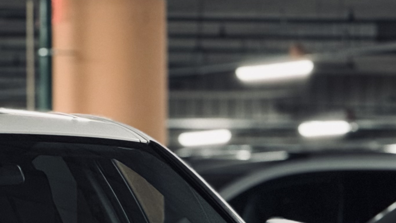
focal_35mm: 387
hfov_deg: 5.6
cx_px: 9
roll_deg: +0.1
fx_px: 4063
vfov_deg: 3.1
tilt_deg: -1.1
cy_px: 369
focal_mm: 15.66
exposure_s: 1/50
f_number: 2.8
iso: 500
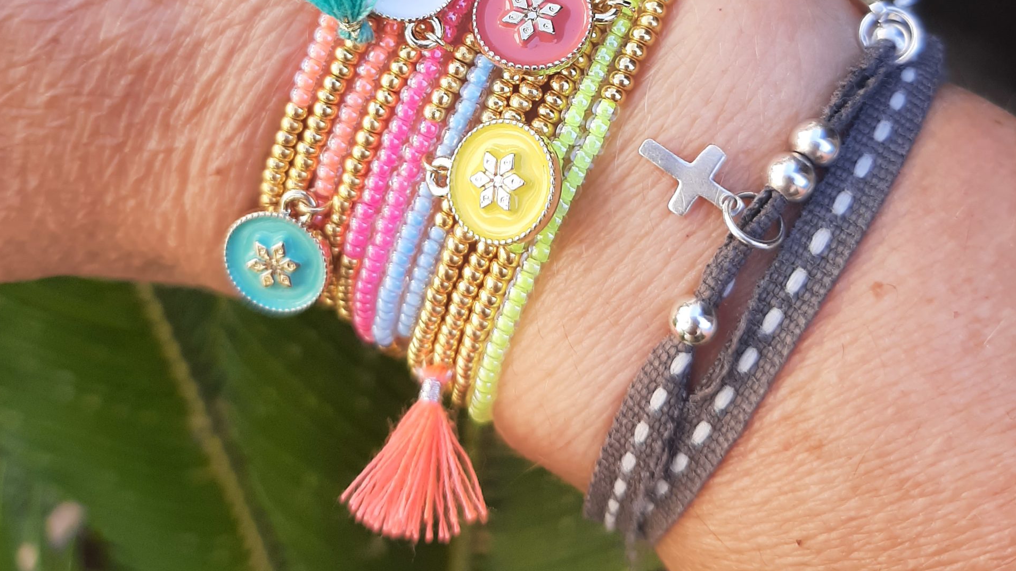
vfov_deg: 29.5
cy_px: 30
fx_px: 1024
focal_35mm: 38
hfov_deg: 52.8
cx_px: 509
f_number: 1.7
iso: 40
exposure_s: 1/281
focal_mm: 3.93
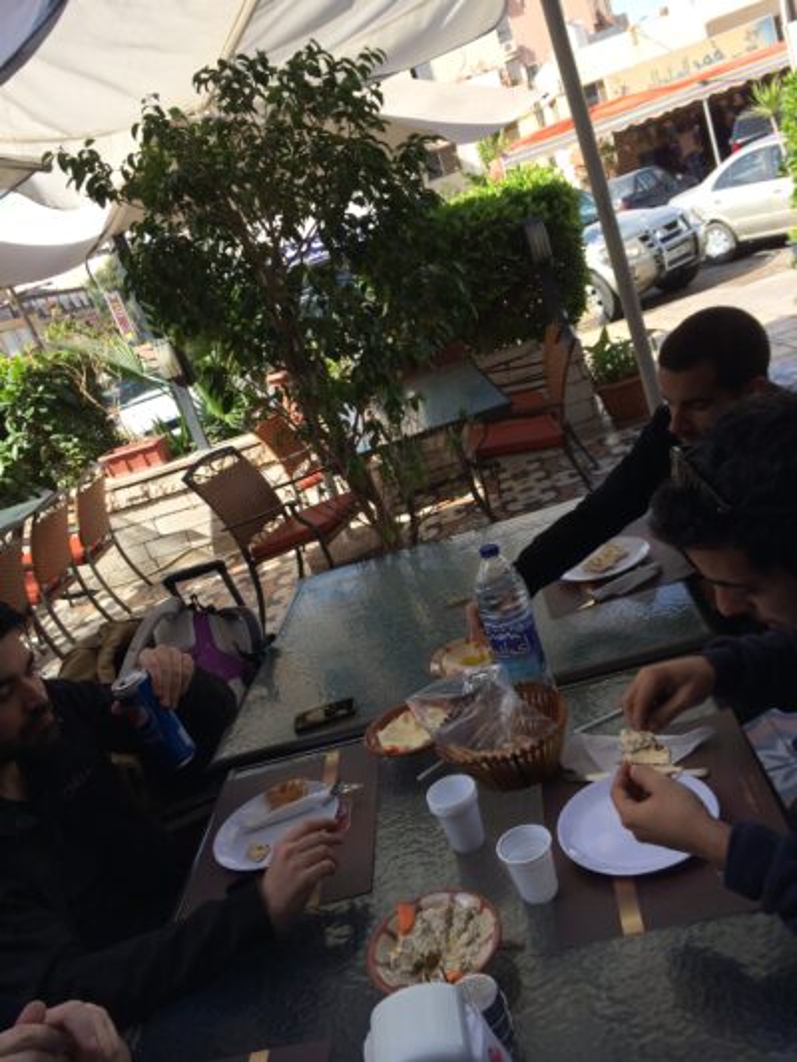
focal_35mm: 30
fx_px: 921
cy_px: 531
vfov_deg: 60.0
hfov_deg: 46.8
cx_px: 398
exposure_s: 1/789
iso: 32
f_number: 2.2
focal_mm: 4.12
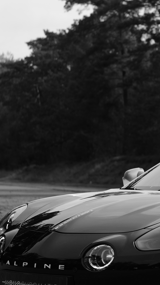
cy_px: 124
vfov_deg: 12.2
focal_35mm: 176
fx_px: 1327
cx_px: 260
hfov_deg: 6.8
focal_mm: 50
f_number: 2
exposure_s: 1/2500
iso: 320
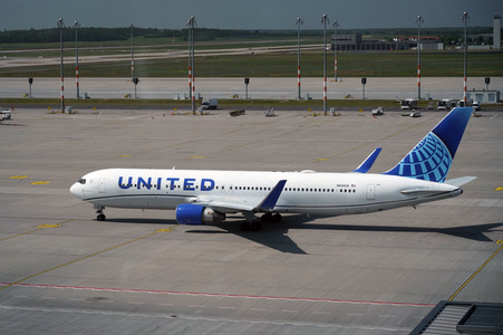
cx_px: 252
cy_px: 168
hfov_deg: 24.5
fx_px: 1159
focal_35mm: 83
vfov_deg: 16.4
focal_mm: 83
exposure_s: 1/3200
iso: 640
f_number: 5
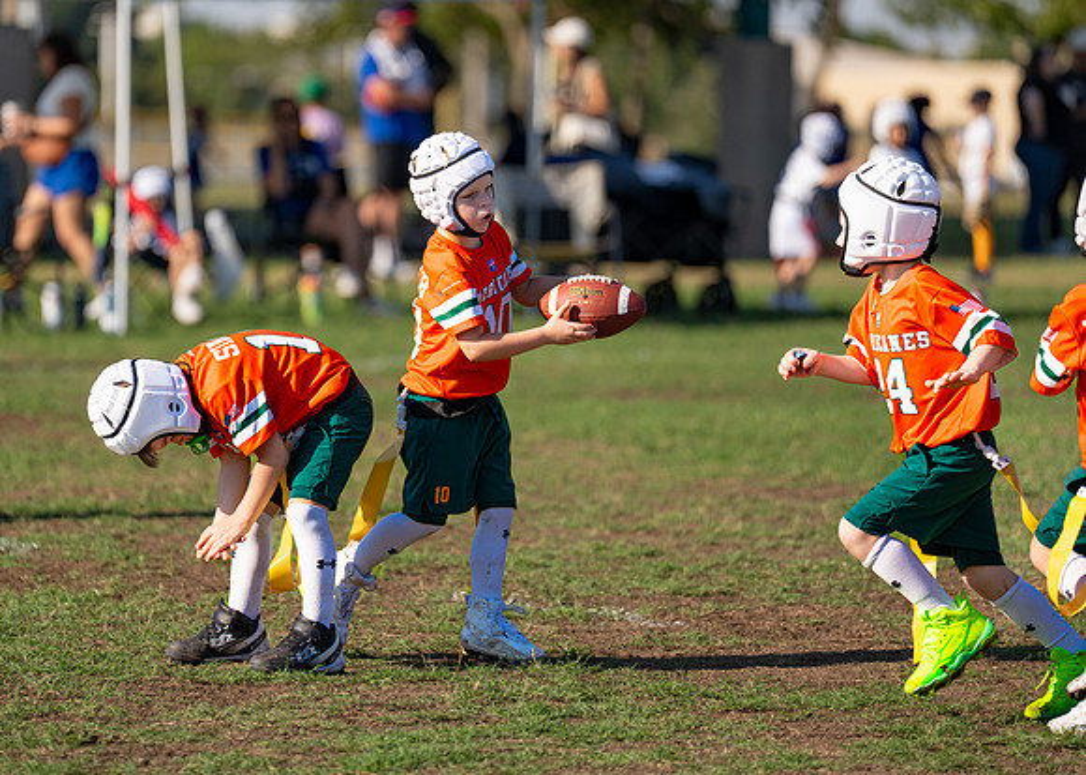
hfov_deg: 7.9
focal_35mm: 254
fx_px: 7846
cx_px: 382
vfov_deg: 5.7
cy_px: 360
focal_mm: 200
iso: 200
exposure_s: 1/4000
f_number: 2.8
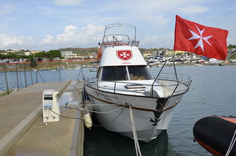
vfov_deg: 36.7
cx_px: 118
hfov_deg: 53.2
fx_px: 236
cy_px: 78
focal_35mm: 36
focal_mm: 24
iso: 100
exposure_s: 1/320
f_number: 8
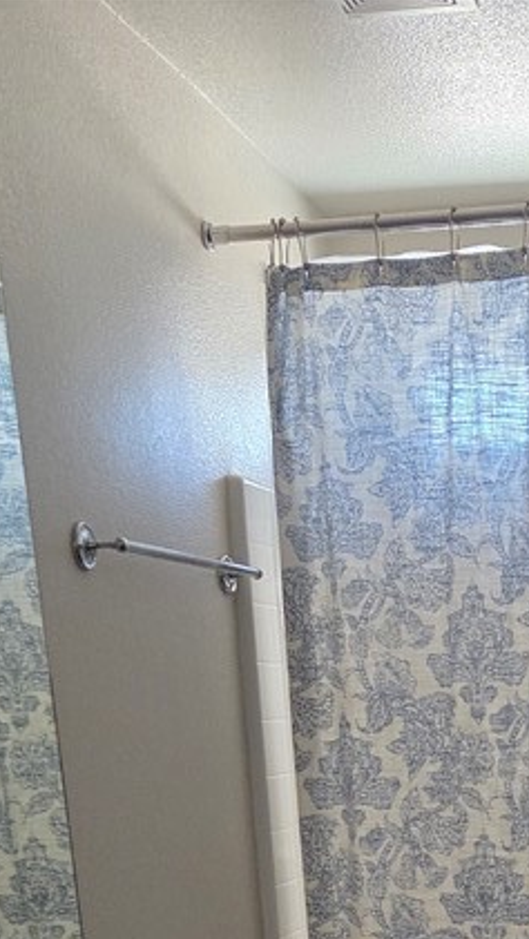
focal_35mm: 61
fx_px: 1520
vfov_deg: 29.4
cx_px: 560
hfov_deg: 19.1
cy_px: 1138
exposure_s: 1/120
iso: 640
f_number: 1.8
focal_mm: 5.4
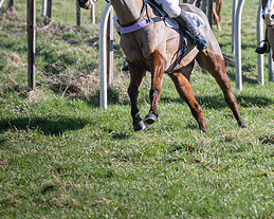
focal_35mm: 601
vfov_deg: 2.6
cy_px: 5
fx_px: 4872
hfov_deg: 3.2
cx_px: 227
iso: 125
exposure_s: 1/1000
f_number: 4
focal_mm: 140
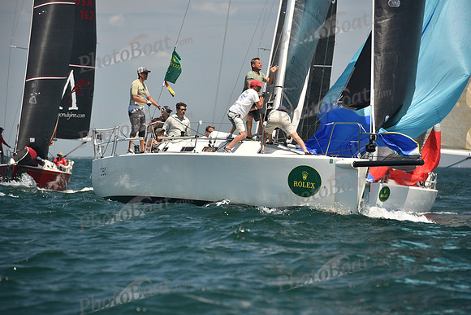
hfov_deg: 10.3
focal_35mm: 200
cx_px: 236
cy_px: 158
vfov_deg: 6.9
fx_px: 2617
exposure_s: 1/1000
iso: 320
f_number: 5.6
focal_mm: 200
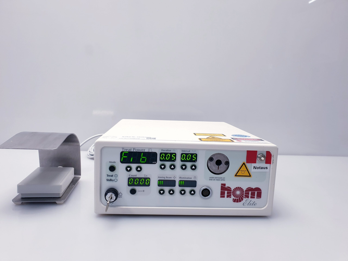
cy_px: 130
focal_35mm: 26
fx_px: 261
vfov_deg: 53.1
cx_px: 174
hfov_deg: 67.3
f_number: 2.4
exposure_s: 1/50
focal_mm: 4.3
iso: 50
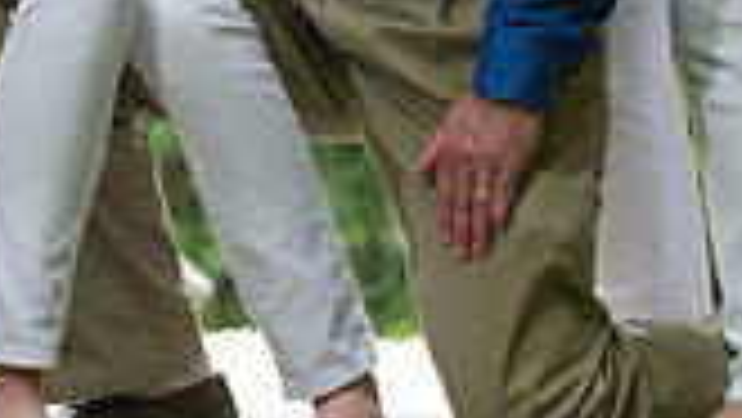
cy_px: -220
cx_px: -58
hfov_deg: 5.3
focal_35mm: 404
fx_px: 7953
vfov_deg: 3.0
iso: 320
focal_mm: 110
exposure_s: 1/160
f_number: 4.5
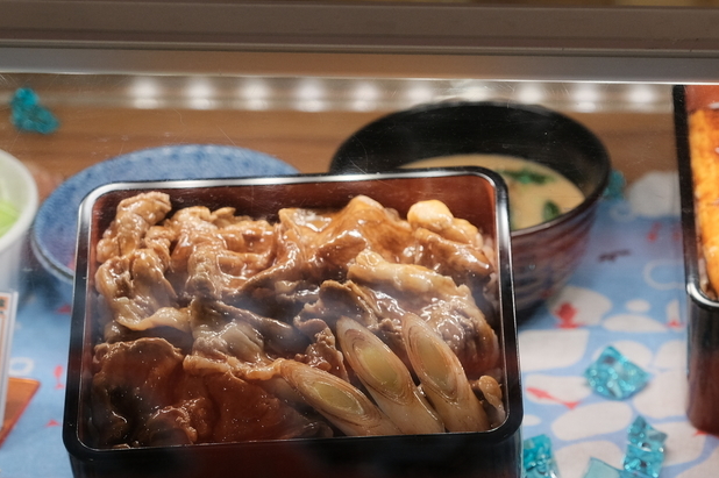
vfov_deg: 10.3
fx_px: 2634
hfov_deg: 15.4
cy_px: 393
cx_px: 642
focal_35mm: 132
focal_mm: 45.5
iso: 800
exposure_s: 1/220
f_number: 2.8
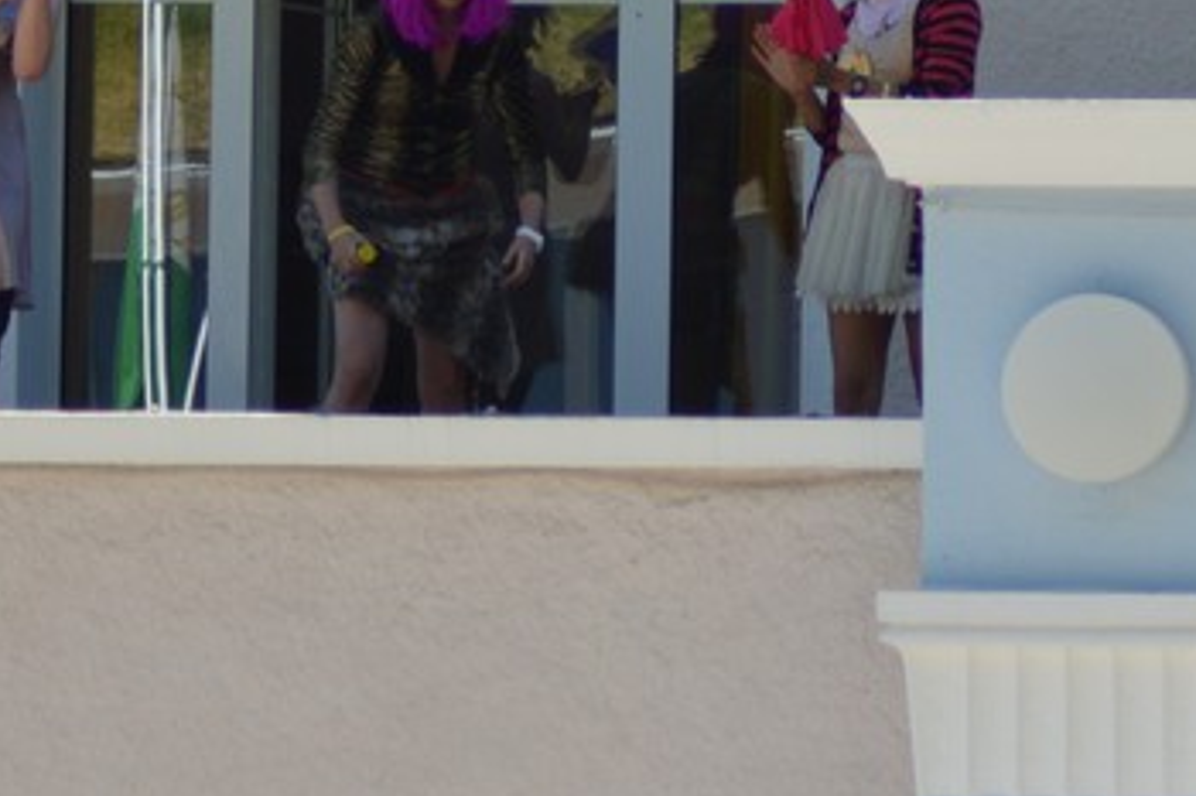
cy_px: -241
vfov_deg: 4.5
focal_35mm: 307
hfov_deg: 6.7
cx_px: 1244
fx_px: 10194
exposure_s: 1/1000
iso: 280
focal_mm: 70
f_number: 4
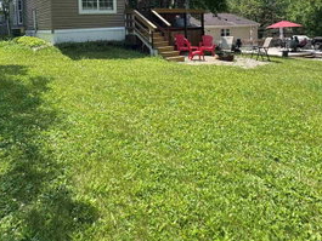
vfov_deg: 46.6
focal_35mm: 27
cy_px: 27
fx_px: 251
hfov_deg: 64.3
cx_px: 120
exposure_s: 1/849
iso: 40
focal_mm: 2.22
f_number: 2.2
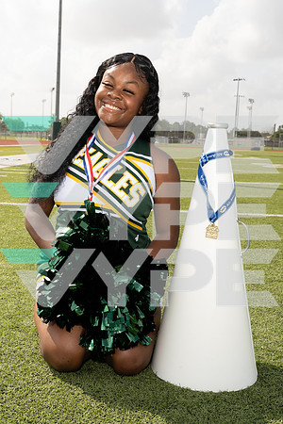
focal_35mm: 46
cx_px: 142
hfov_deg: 29.2
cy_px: 212
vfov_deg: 42.7
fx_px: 542
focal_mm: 46
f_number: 11
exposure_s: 1/250
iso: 200
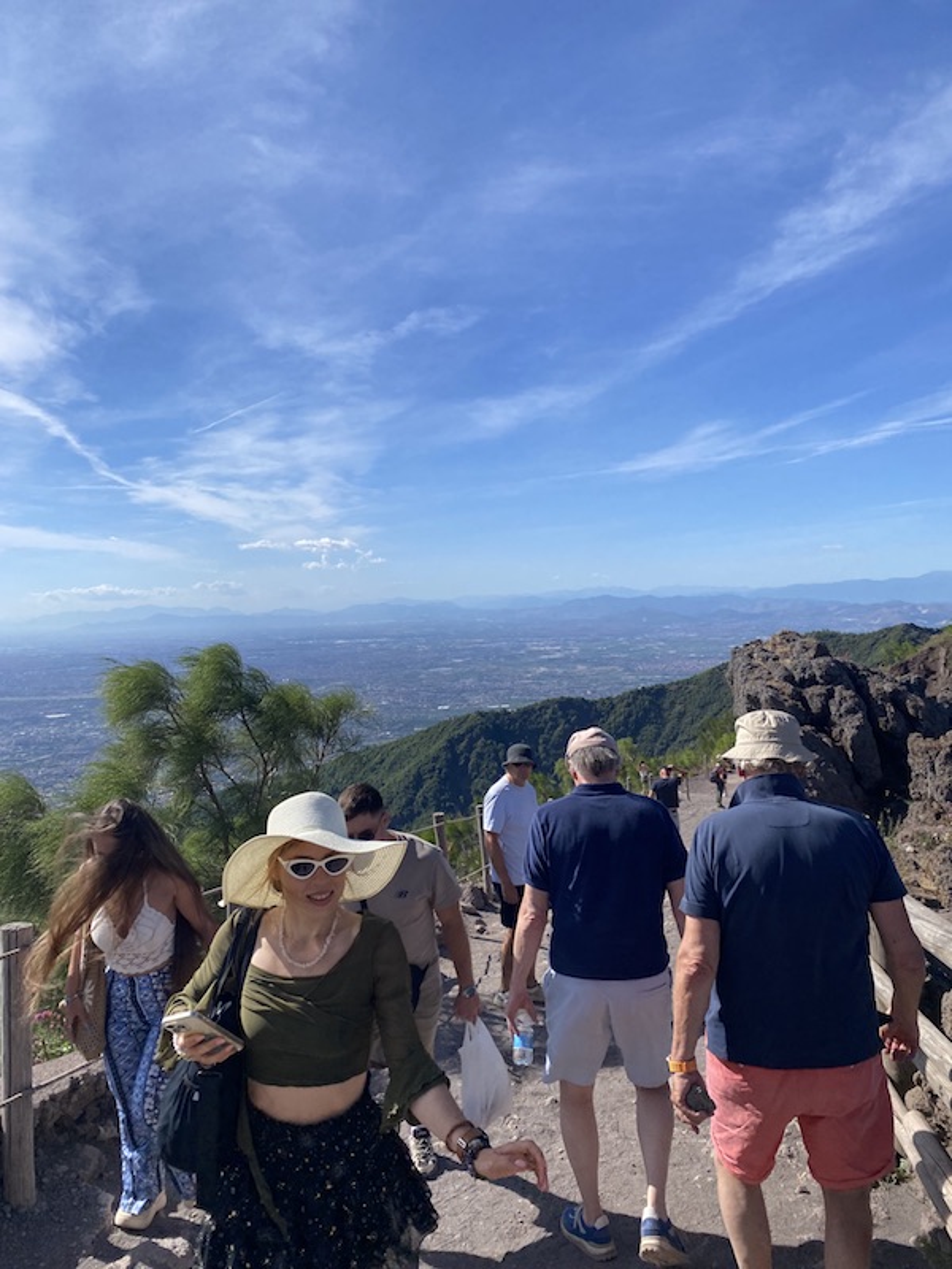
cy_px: 634
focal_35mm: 26
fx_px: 953
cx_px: 476
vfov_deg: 67.3
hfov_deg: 53.1
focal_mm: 4.25
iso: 32
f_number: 1.8
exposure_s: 1/3497
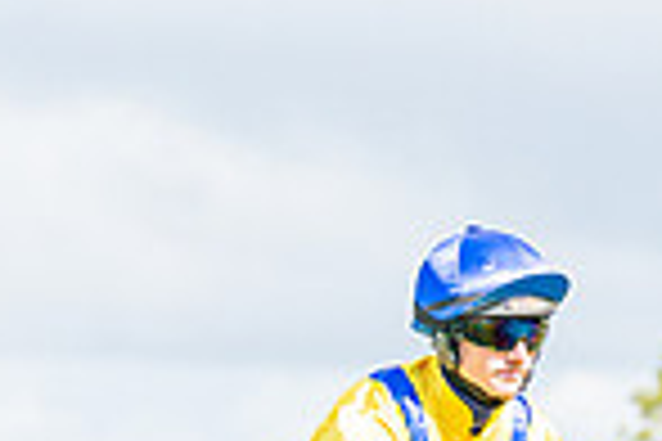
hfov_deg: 2.6
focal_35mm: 791
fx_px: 14544
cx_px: 451
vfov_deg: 1.7
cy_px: 904
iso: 200
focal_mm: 115
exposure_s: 1/2500
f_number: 4
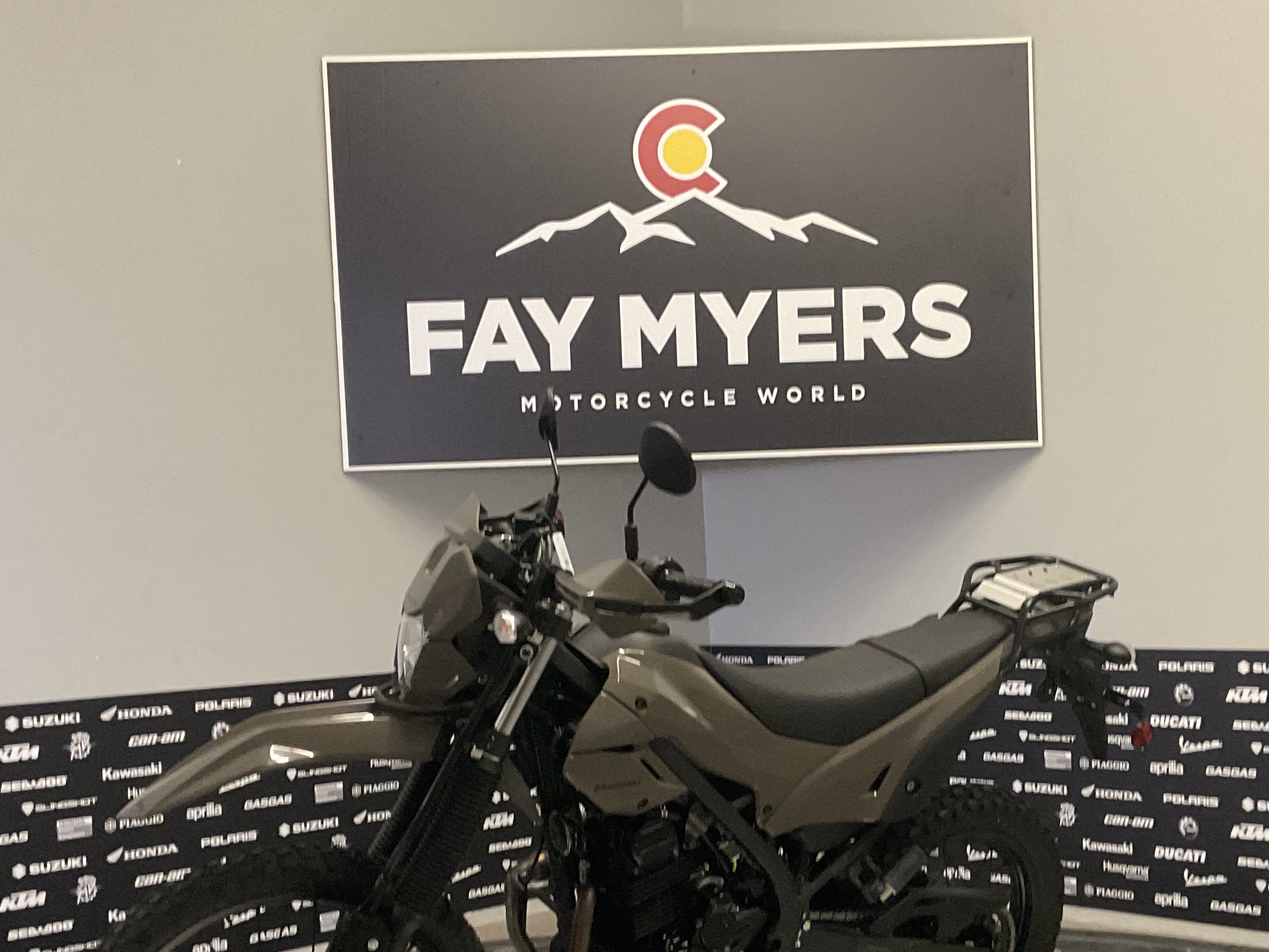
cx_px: 725
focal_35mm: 49
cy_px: 619
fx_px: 1796
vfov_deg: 29.5
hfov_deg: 38.8
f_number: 1.8
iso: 160
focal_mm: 3
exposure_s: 1/60
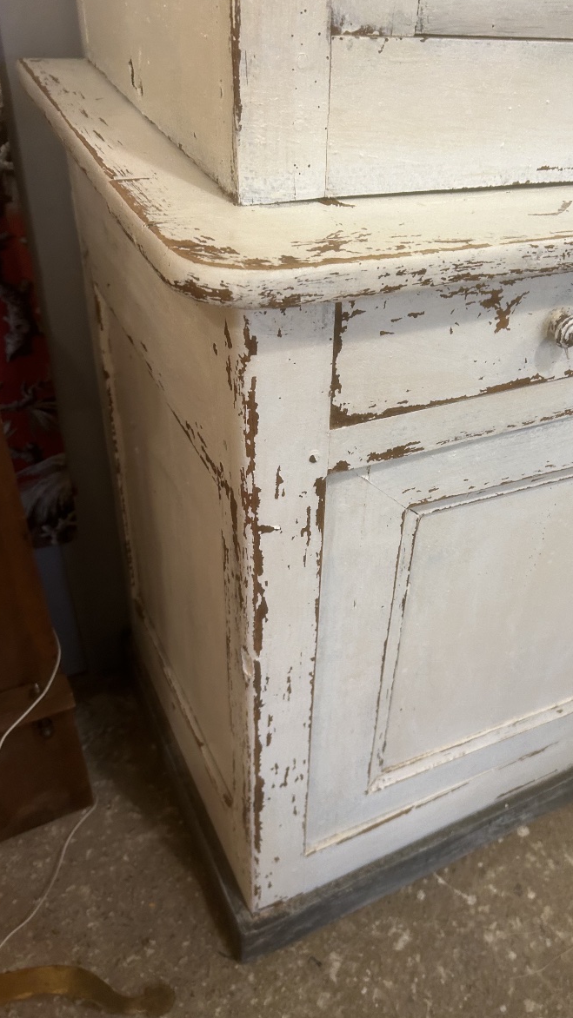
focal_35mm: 29
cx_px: 387
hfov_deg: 39.6
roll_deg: -7.1
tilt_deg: -37.9
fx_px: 784
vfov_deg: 66.1
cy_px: 499
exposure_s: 1/50
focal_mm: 5.7
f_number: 1.5
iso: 160
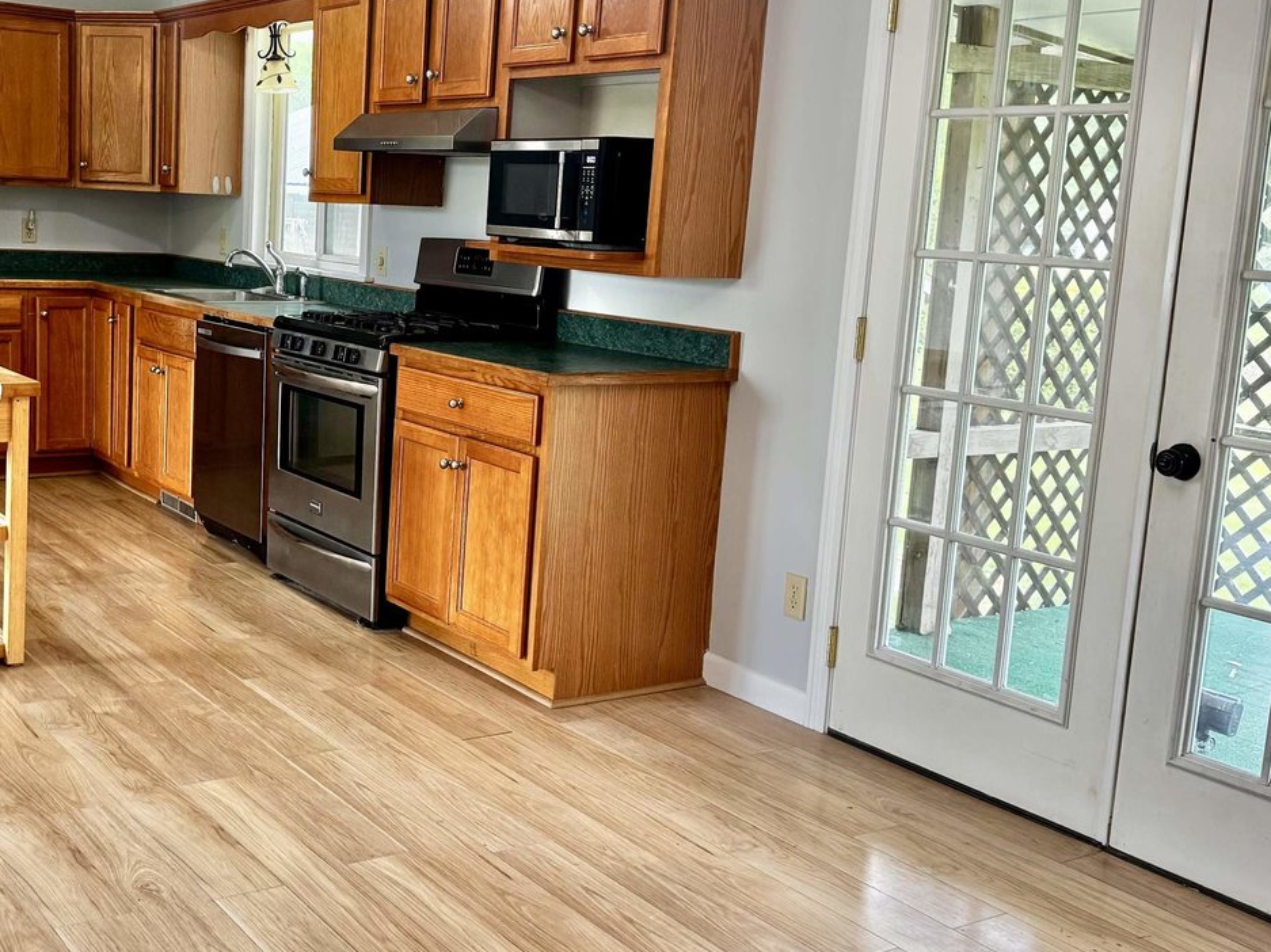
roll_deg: -1.9
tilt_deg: -8.5
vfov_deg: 35.1
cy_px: 431
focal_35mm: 41
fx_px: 1505
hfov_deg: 44.5
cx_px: 339
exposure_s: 1/120
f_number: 1.78
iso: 200
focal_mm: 6.76
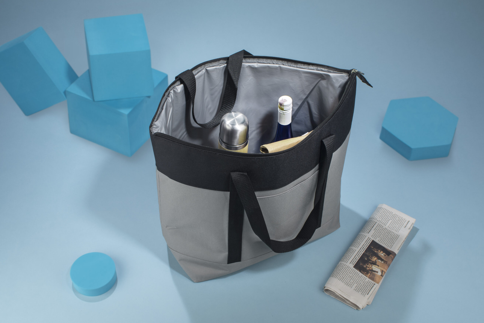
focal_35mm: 51
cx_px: 242
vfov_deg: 26.5
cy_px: 162
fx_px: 686
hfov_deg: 38.9
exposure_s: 1/125
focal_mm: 34
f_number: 14
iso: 100
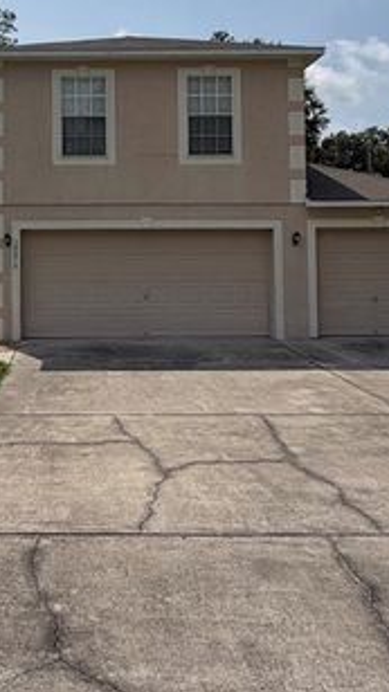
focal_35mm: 33
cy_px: 226
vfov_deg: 58.1
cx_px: 76
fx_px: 606
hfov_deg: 34.5
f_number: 2.2
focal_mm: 2.22
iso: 20
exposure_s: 1/1961
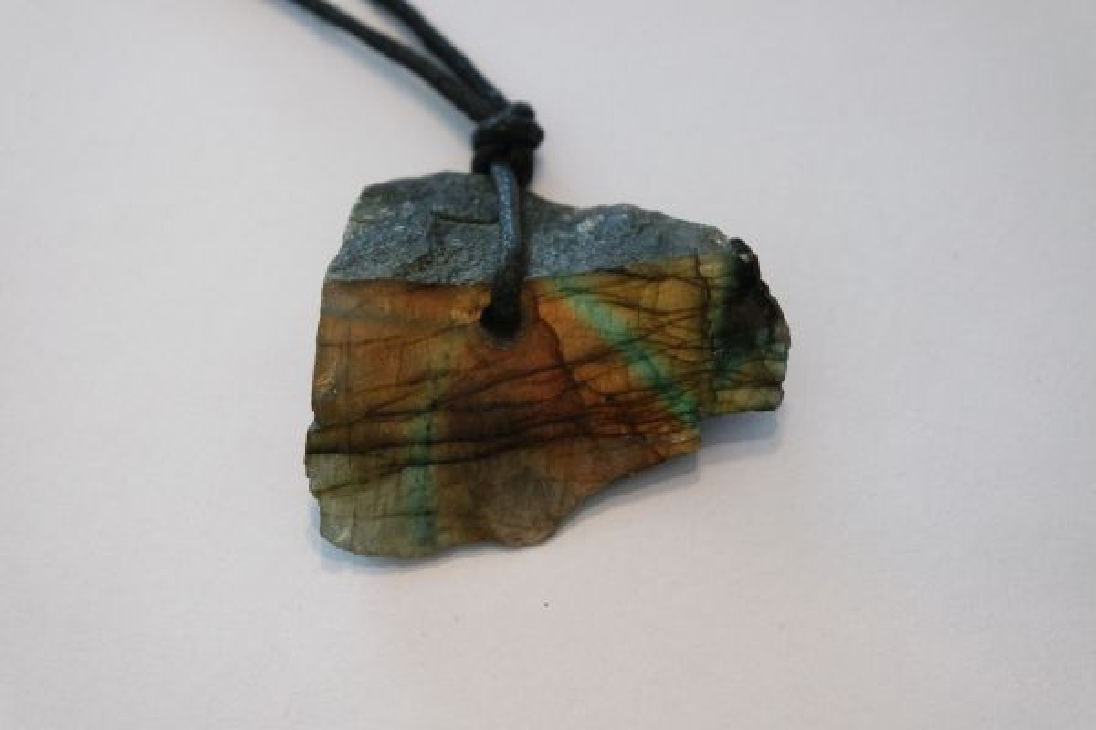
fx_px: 2344
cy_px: 365
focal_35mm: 77
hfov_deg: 26.3
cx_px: 548
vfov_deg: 17.7
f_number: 5.6
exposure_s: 1/80
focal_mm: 50
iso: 1600
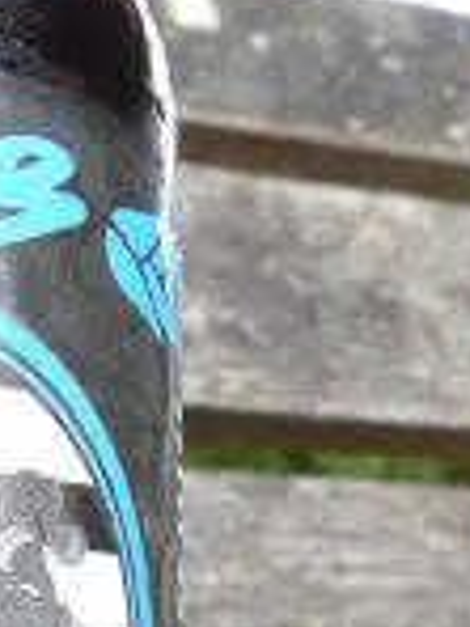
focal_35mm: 65
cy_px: 720
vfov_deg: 26.9
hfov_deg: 20.7
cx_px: -127
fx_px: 1177
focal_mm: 4.3
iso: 100
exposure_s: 1/83
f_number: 3.2
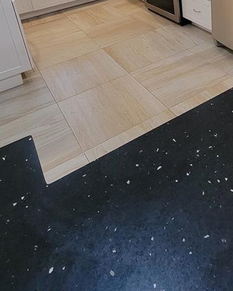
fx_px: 284
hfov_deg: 43.2
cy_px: 21
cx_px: 174
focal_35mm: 33
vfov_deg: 47.7
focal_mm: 2.2
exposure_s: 1/60
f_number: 2.2
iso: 400
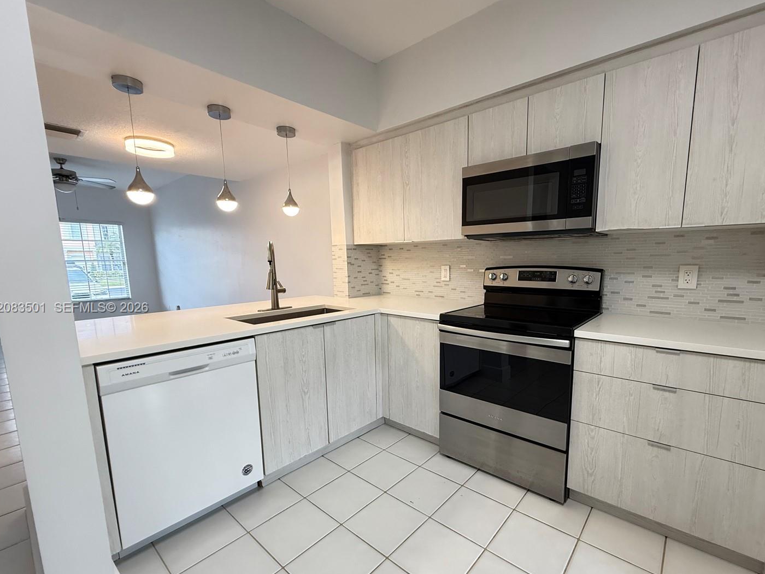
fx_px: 354
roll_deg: +0.6
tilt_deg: -7.5
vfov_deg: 78.0
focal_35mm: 16
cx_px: 415
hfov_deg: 94.3
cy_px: 308
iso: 320
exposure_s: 1/120
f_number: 2.2
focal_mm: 2.22
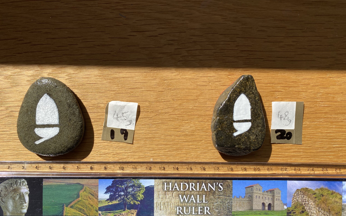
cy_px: 107
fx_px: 264
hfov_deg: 66.5
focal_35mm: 28
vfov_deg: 44.5
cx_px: 175
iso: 32
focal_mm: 4.25
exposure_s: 1/1701
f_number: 1.8
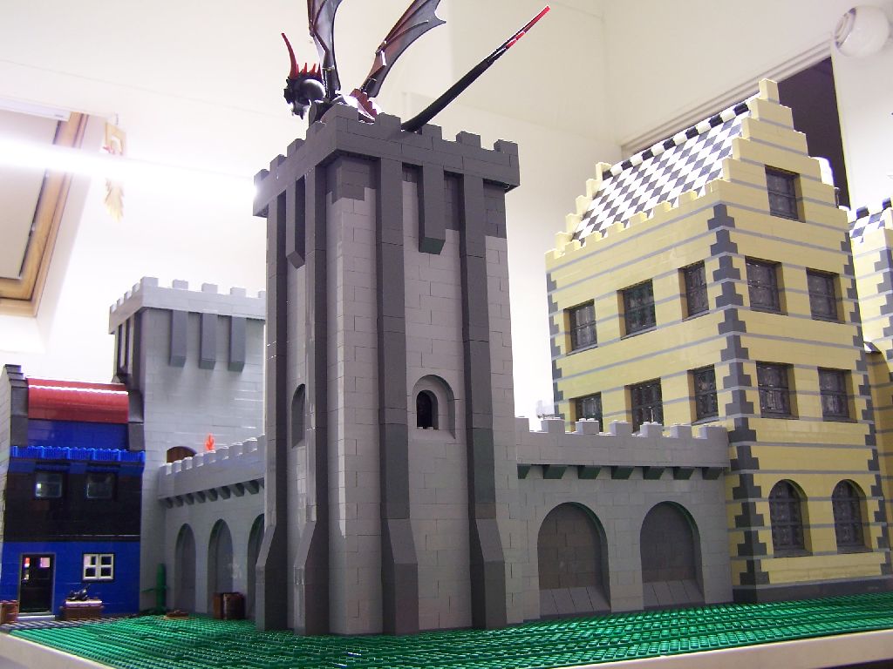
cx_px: 446
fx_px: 980
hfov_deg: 49.0
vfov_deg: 37.7
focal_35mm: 38
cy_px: 334
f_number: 2.8
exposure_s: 1/2
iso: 80
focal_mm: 6.3
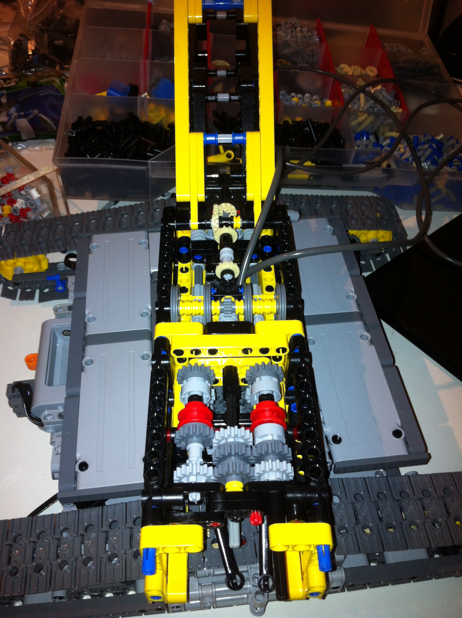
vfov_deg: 52.7
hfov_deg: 40.6
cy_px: 309
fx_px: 624
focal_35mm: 35
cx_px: 231
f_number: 2.8
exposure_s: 1/18
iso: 80
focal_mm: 3.85
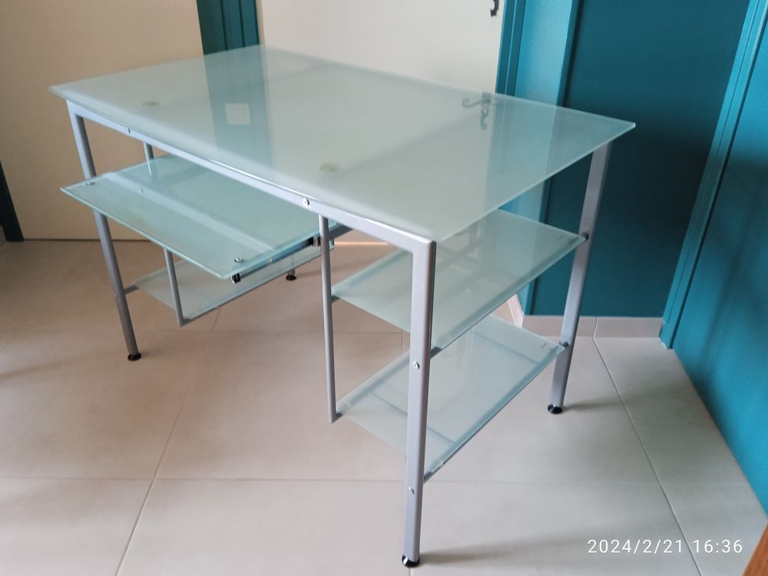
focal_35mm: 28
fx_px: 621
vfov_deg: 49.7
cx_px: 384
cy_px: 288
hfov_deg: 63.4
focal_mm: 3.43
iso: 1047
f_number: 2.2
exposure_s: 1/16.7
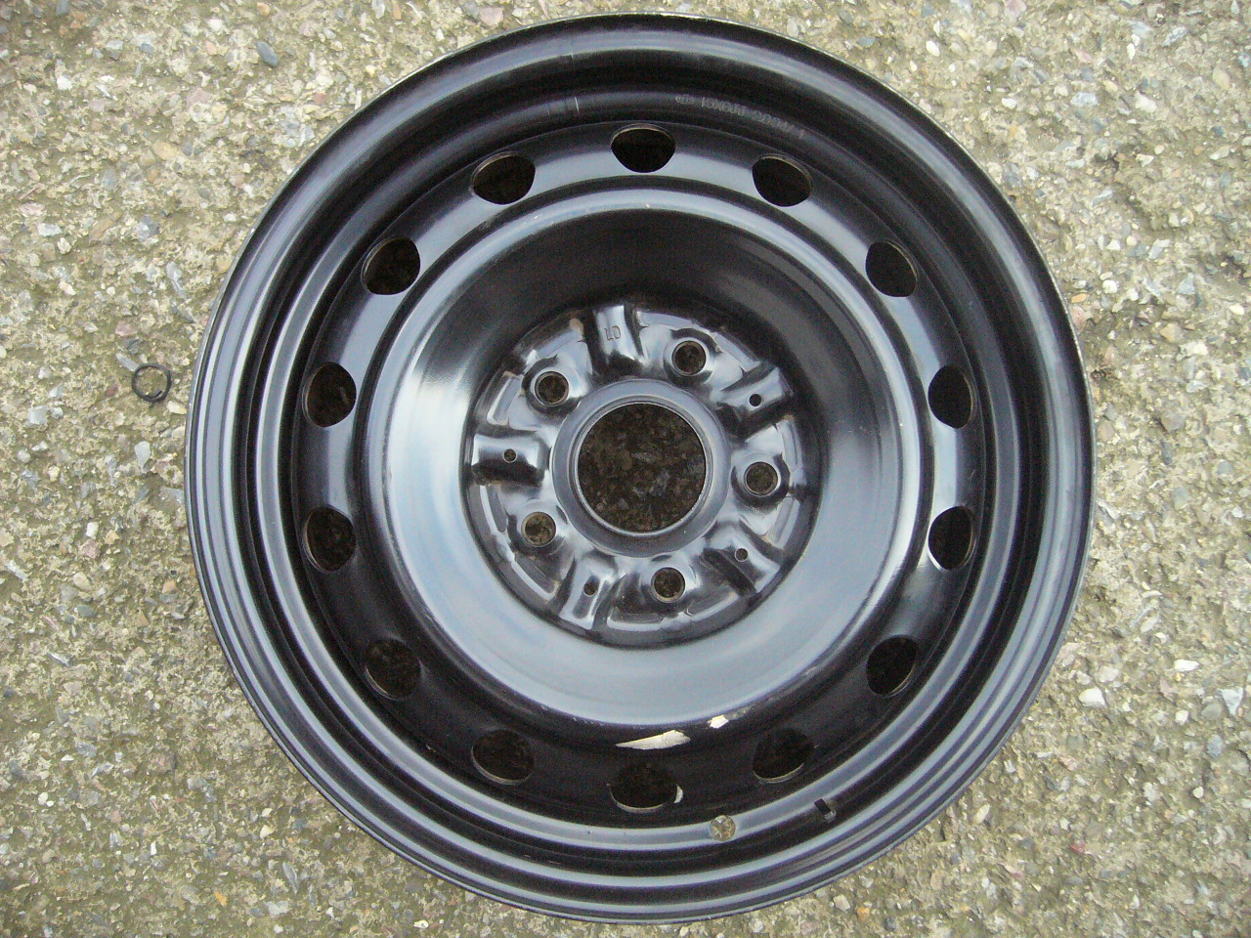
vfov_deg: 40.7
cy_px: 469
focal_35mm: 35
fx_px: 1265
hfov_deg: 52.6
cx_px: 626
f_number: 2.8
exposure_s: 1/320
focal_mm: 5.8
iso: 400
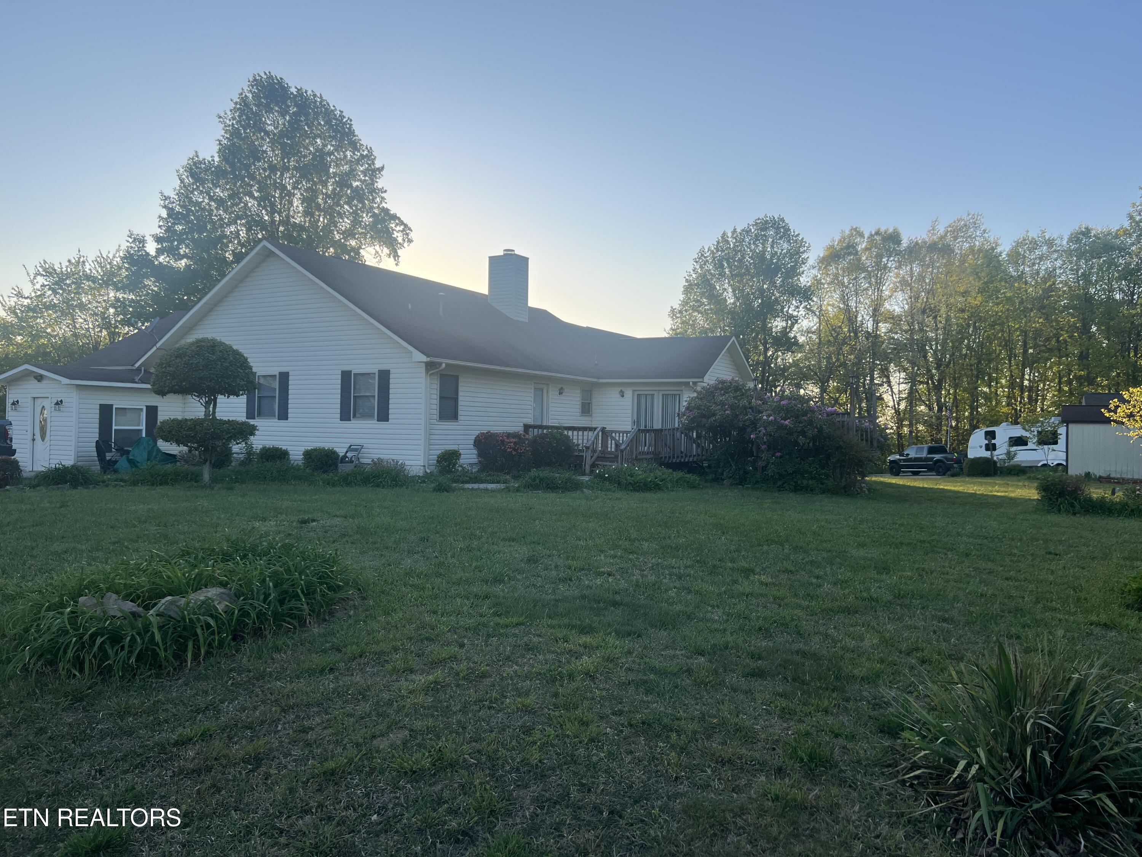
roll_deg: -1.4
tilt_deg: +0.1
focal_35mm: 26
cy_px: 428
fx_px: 858
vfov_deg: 53.1
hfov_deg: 67.3
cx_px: 571
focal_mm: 5.7
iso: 50
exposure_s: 1/1326
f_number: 1.5
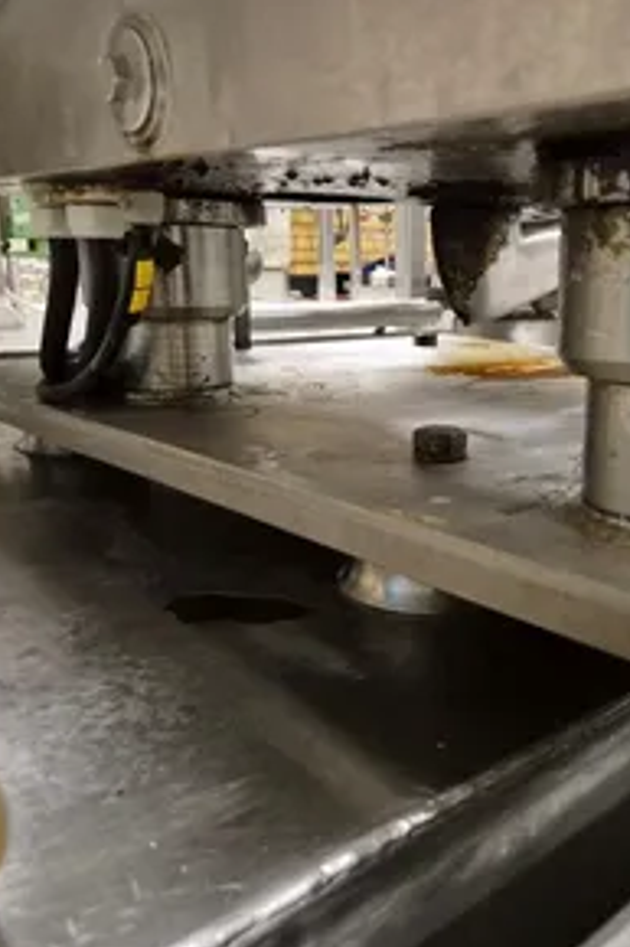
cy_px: 477
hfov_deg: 39.1
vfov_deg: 57.2
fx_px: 867
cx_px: 450
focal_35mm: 33
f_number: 1.8
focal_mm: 5.4
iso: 2000
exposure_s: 1/100
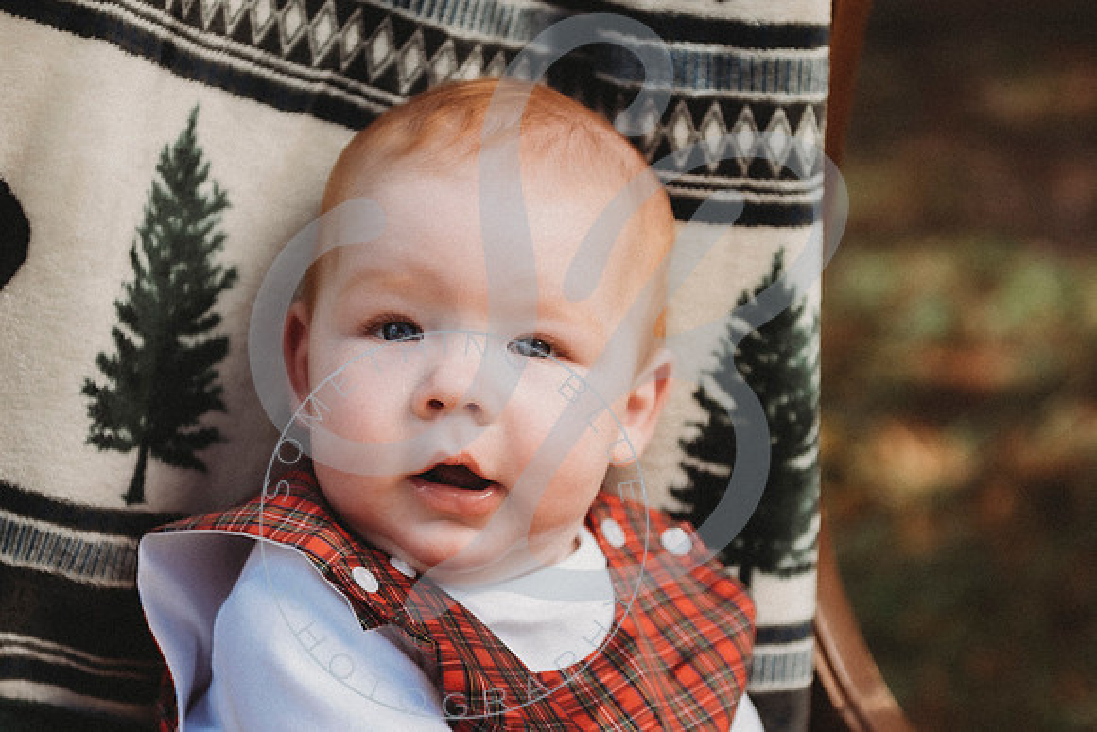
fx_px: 3226
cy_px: 421
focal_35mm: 106
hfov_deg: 19.3
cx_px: 589
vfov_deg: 12.9
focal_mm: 70
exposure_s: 1/500
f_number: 2.8
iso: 100
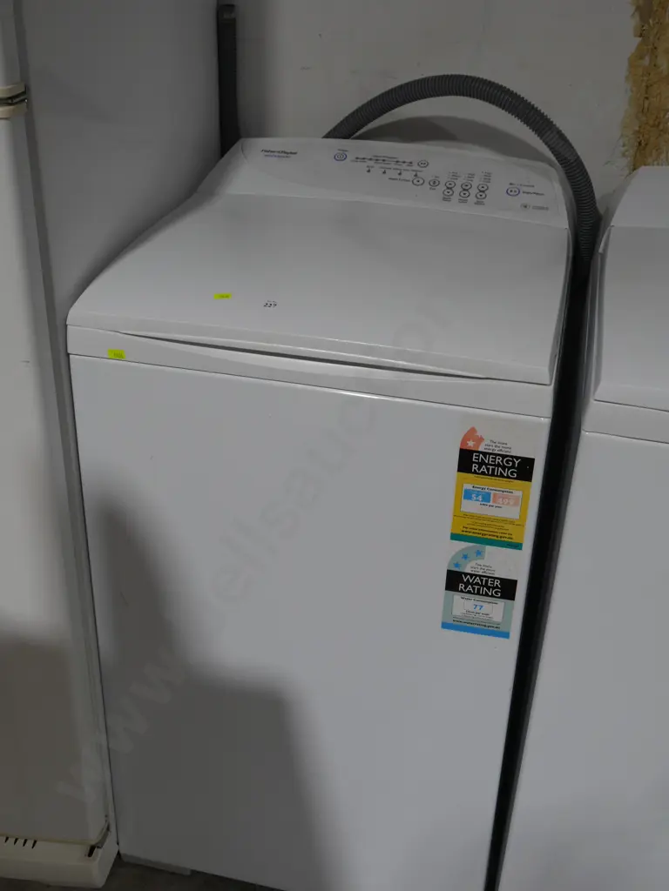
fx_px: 1031
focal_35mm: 40
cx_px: 334
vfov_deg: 46.8
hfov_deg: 36.0
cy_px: 446
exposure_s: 1/60
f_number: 7.1
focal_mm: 20
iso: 400
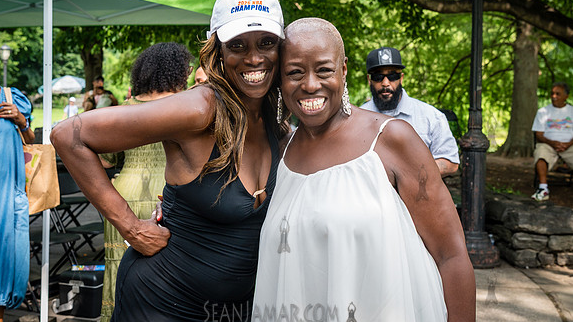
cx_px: 280
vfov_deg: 21.0
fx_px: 866
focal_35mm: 57
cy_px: 128
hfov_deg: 36.6
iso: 640
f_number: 4.5
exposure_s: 1/400
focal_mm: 38
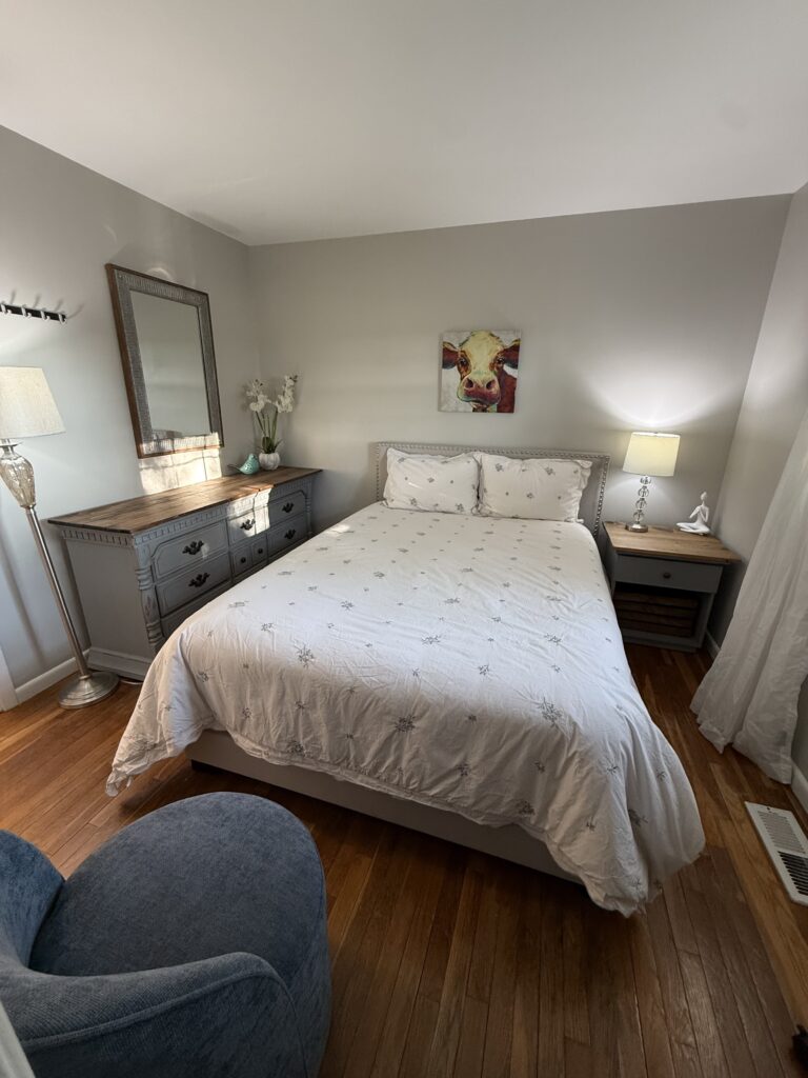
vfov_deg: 102.1
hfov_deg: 85.7
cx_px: 404
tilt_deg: -17.7
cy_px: 539
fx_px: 436
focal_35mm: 14
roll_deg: -1.8
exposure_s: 1/60
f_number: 2.2
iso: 200
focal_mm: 2.22
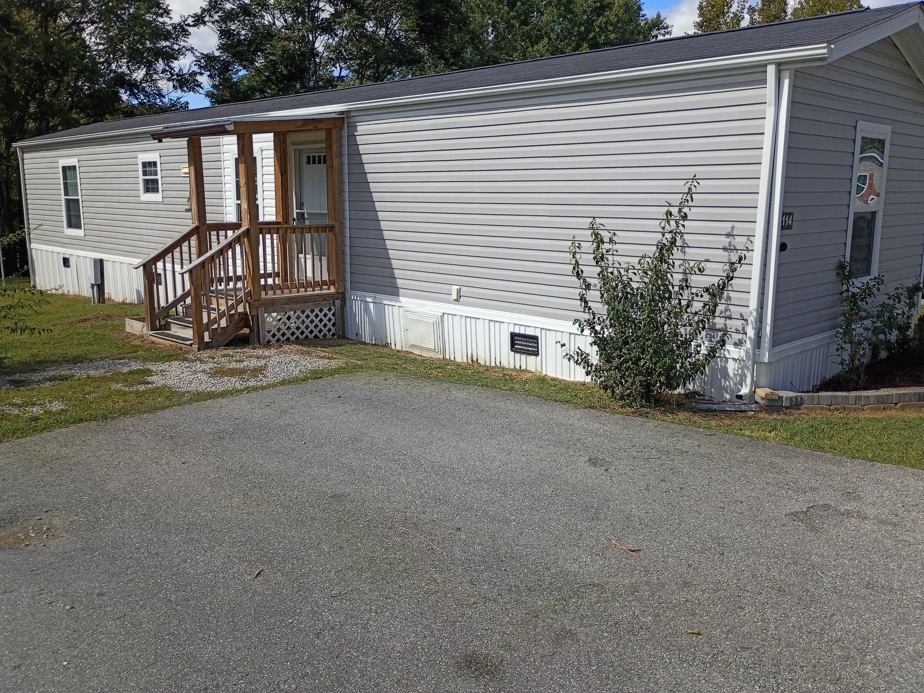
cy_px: 346
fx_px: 774
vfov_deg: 48.2
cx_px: 462
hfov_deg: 61.7
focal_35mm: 29
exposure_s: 1/1070
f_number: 1.8
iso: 106
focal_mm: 4.27
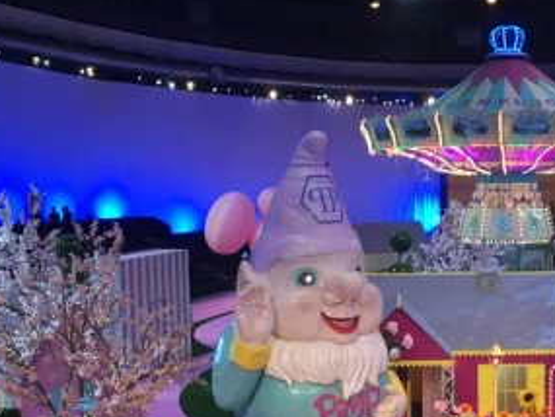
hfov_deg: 31.0
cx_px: 434
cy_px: 288
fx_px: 978
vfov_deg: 23.9
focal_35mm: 61
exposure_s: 1/33
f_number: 2.2
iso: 64
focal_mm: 4.15
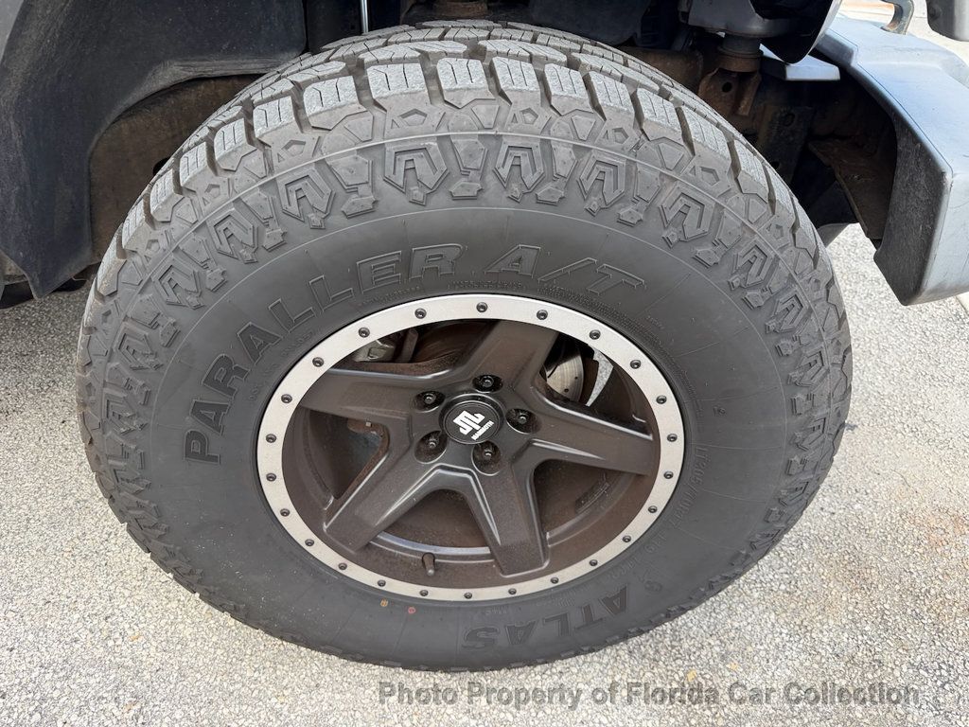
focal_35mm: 24
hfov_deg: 71.6
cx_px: 484
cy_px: 364
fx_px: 672
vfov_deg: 56.8
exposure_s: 1/271
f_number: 1.78
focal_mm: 6.76
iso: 80
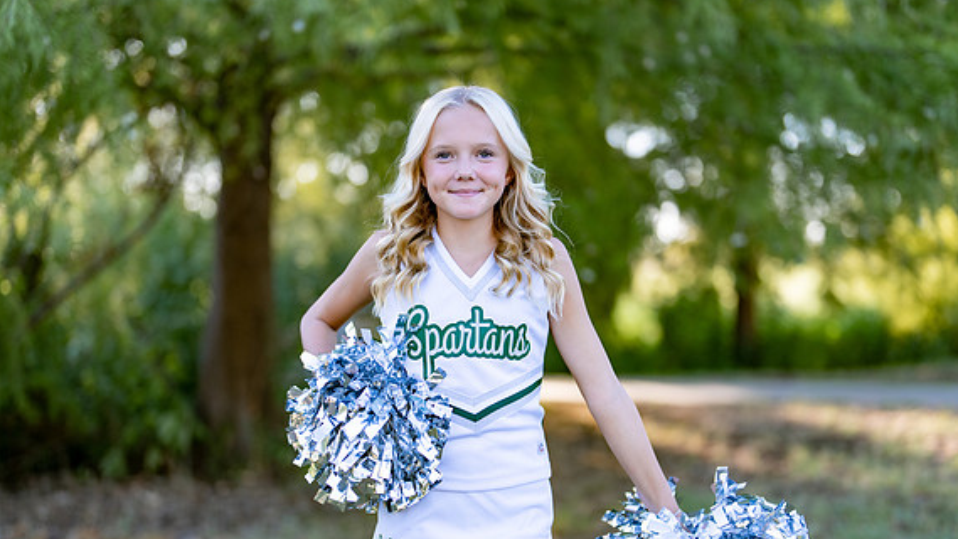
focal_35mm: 59
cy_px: 340
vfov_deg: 20.3
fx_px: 1499
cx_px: 487
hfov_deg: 35.4
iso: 100
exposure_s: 1/1250
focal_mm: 50
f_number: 1.2
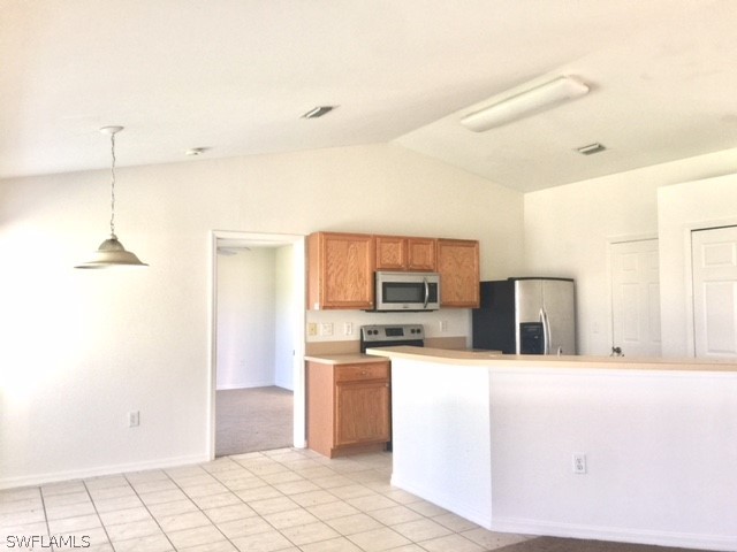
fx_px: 617
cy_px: 276
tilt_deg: +3.2
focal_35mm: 29
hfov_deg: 61.7
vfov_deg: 48.2
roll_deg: -1.1
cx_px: 368
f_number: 2.2
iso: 40
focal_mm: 4.15
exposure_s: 1/30
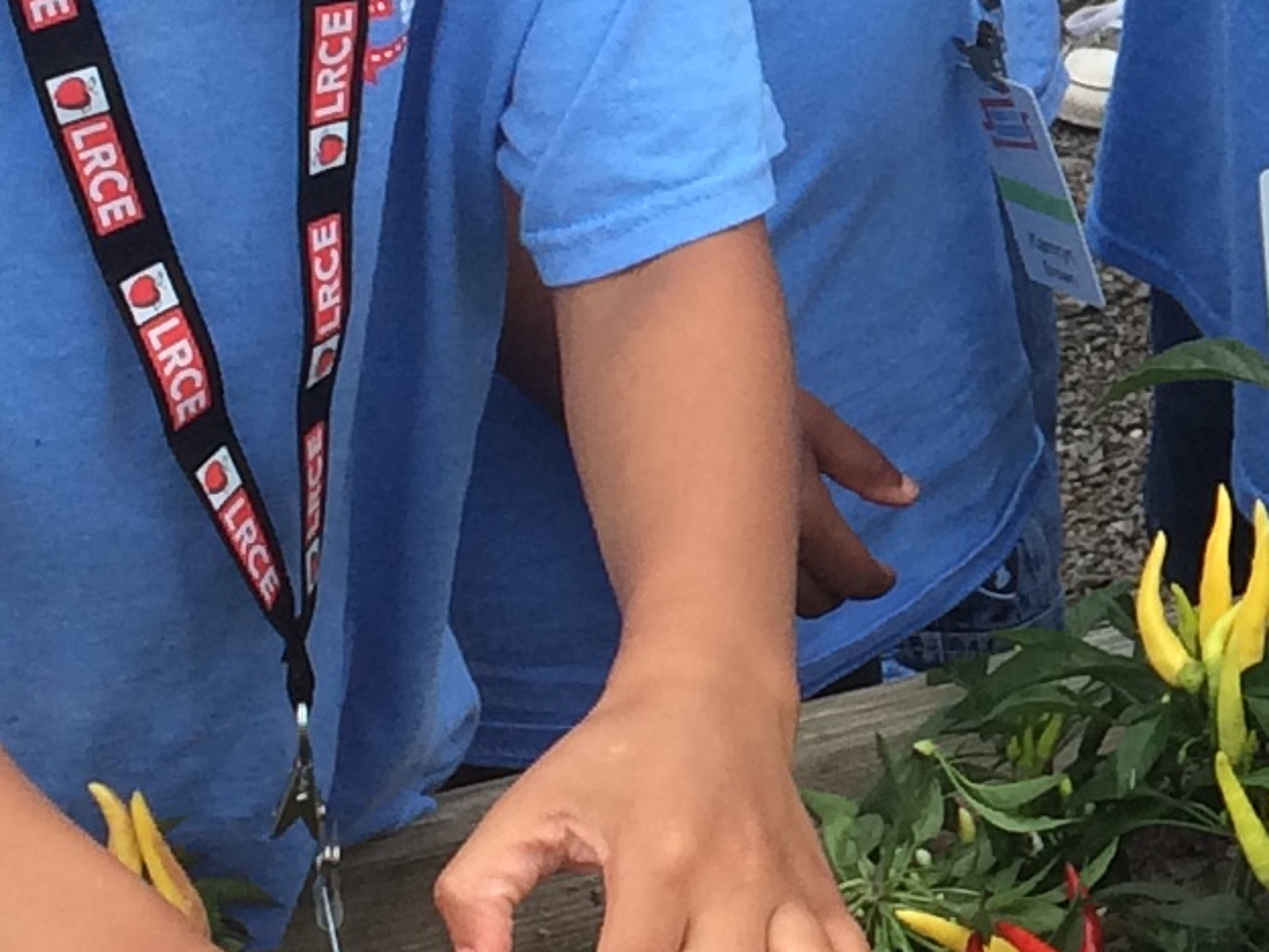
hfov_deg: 11.9
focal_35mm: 157
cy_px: 94
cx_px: 1985
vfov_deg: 9.4
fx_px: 5756
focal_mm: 4.12
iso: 32
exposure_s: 1/570
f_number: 2.2
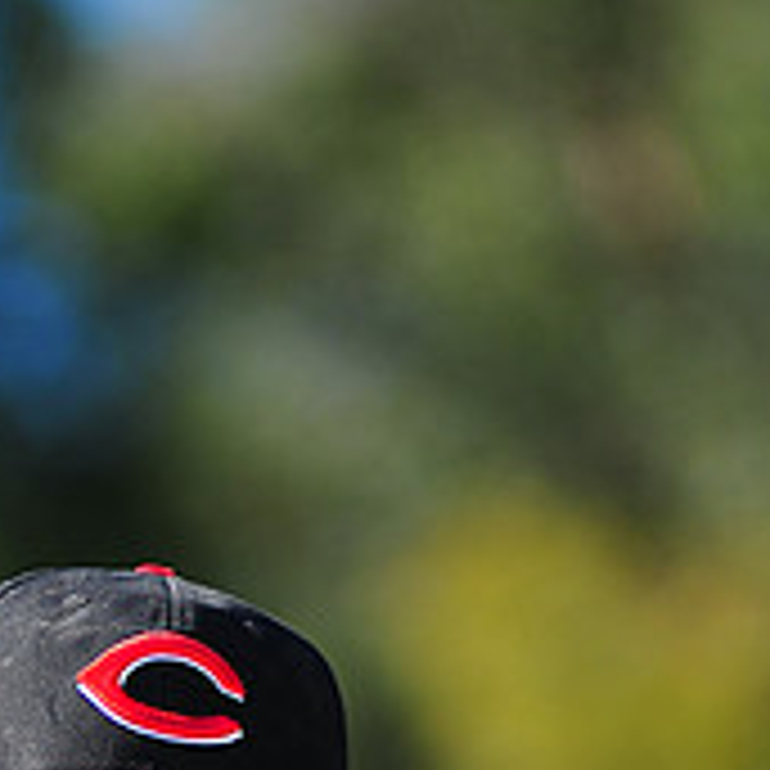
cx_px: 117
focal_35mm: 519
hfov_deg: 3.4
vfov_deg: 3.4
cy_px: 1297
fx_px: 13061
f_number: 3.5
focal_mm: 180
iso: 200
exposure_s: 1/1250
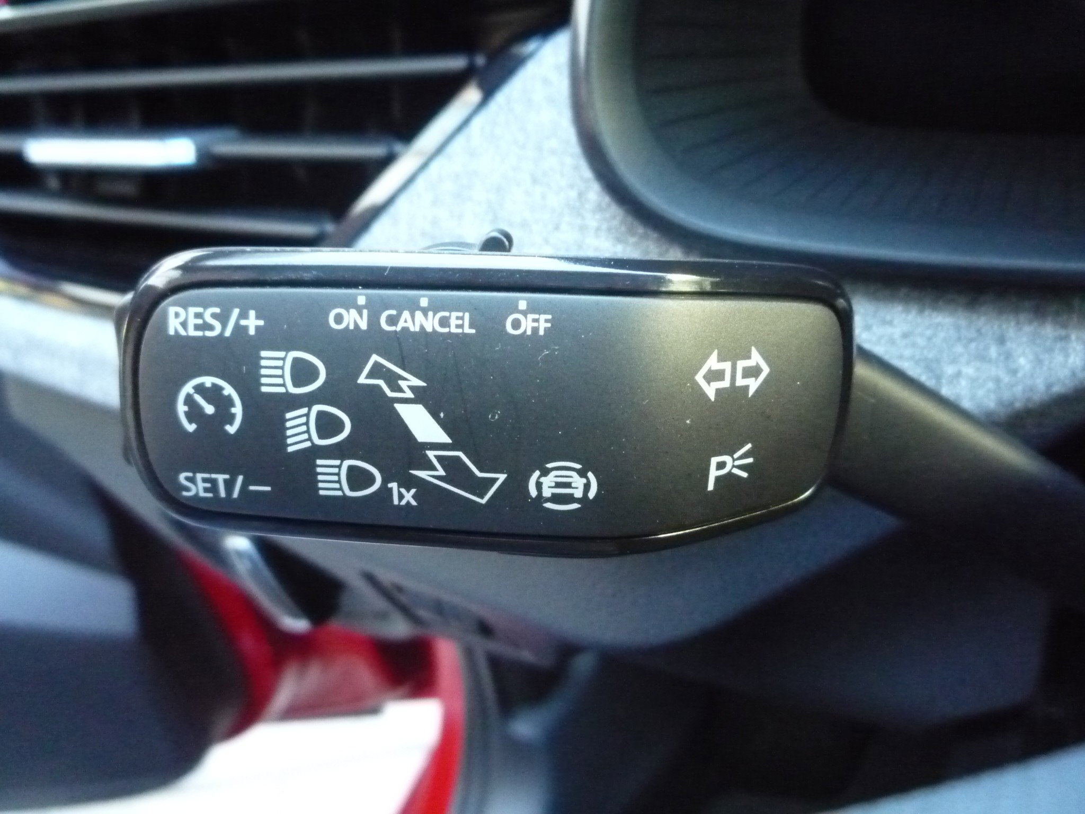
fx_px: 940
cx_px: 542
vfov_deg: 46.8
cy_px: 407
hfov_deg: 60.0
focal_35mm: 30
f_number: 3.3
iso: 800
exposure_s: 1/20
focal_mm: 5.2
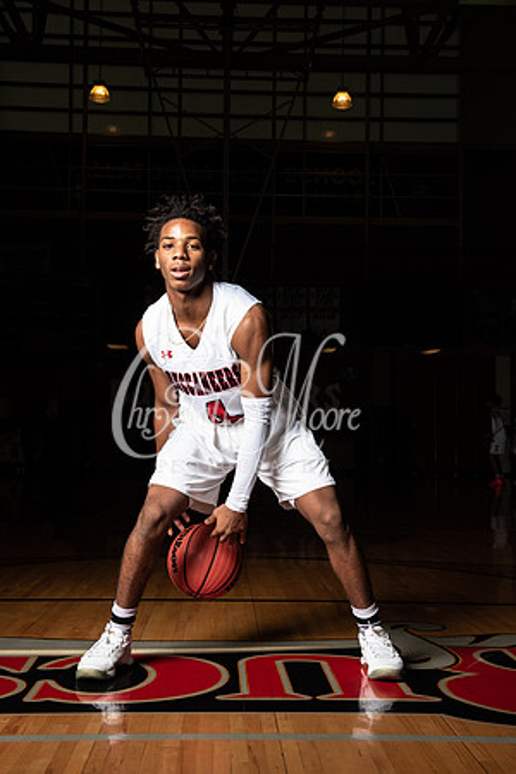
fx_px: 1032
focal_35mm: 48
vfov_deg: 41.1
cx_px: 258
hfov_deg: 28.1
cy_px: 387
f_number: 14
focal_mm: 48
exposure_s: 1/200
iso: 320
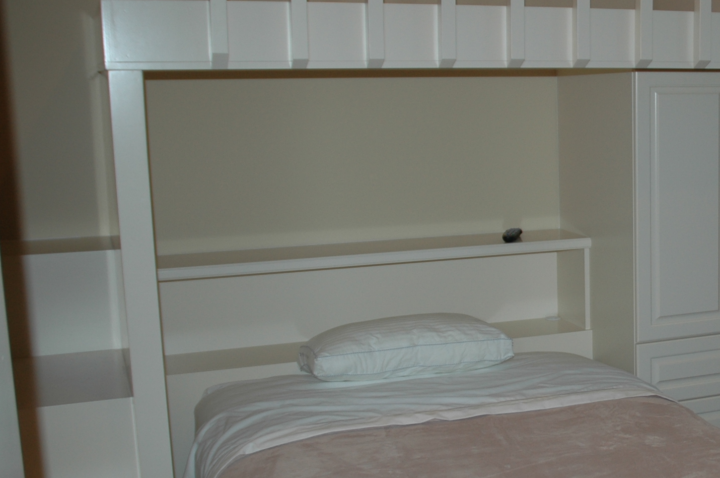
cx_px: 702
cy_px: 238
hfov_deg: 33.0
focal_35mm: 56
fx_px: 1119
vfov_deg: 24.1
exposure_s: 1/60
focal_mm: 18
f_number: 3.5
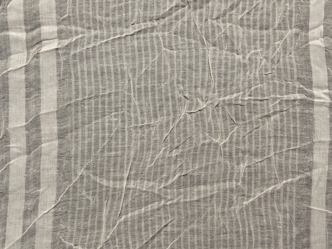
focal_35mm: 39
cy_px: 88
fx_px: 374
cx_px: 177
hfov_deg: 47.8
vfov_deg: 36.5
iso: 125
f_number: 2
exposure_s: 1/100
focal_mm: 2.78
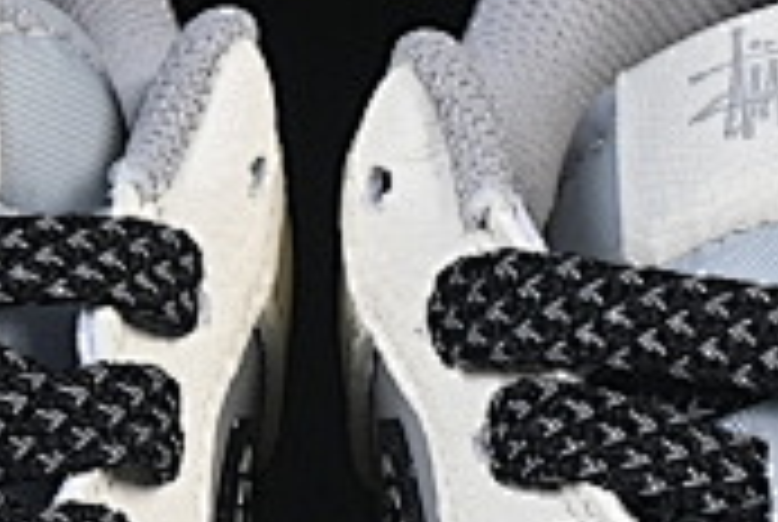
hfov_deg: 4.4
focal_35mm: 467
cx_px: 292
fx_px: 10110
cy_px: 1188
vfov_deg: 2.9
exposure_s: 1/60
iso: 160
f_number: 8
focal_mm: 50
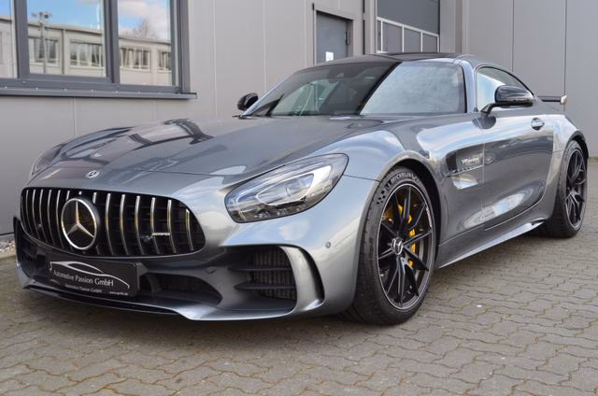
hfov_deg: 41.2
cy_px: 198
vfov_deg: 28.0
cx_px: 299
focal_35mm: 48
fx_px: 796
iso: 360
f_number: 10
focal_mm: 32
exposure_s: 1/60
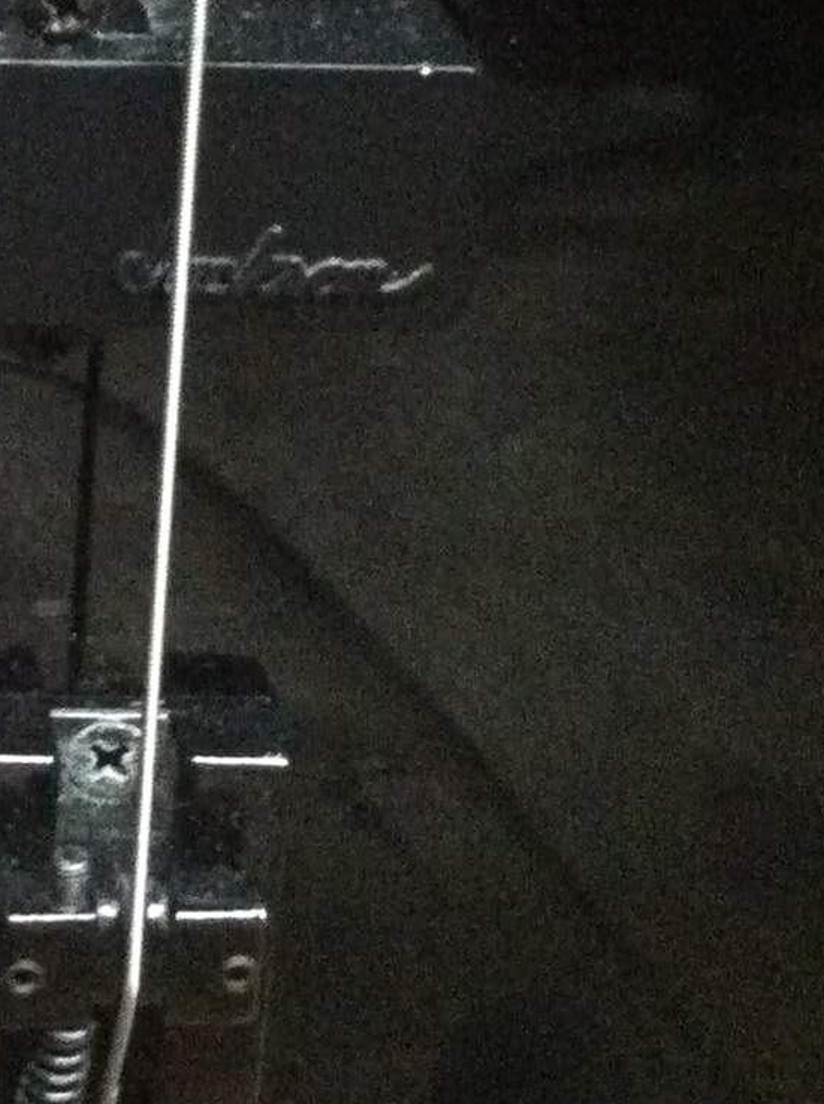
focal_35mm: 123
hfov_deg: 11.6
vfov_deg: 15.6
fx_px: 3915
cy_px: -126
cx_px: -292
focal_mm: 3.85
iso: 1000
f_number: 2.8
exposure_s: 1/15
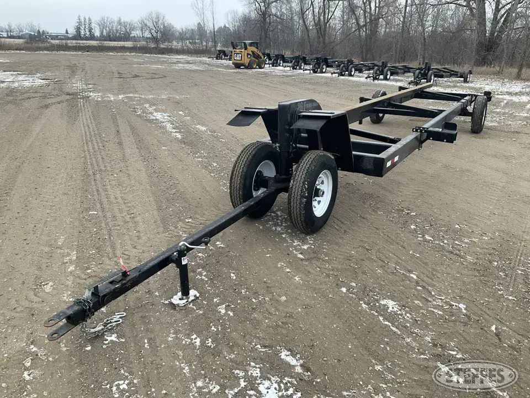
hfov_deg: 61.7
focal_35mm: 29
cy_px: 199
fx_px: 444
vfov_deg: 48.2
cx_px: 265
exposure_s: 1/181
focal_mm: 3
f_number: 1.8
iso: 20
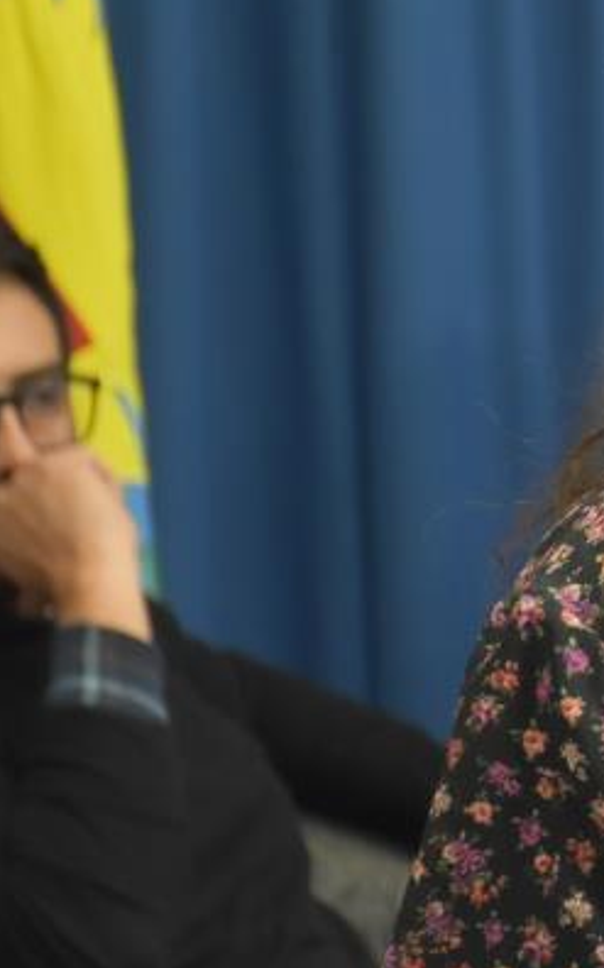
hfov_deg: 4.9
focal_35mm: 261
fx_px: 6884
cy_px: 224
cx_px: 1247
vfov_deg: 8.0
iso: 1600
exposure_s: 1/40
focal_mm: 66
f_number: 5
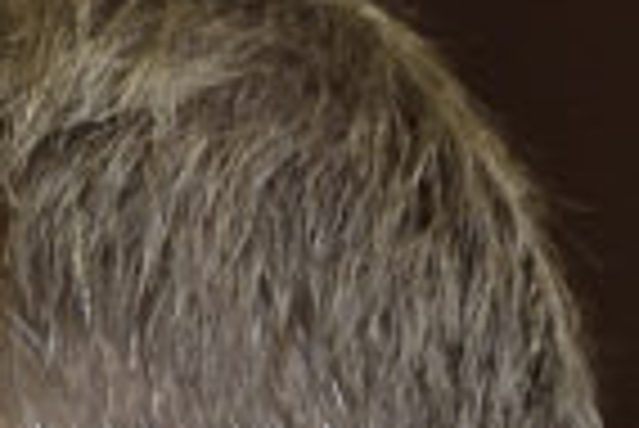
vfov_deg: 2.0
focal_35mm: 671
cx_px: -81
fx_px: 11922
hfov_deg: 3.1
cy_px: 989
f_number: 5.3
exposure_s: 1/80
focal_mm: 62
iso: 800
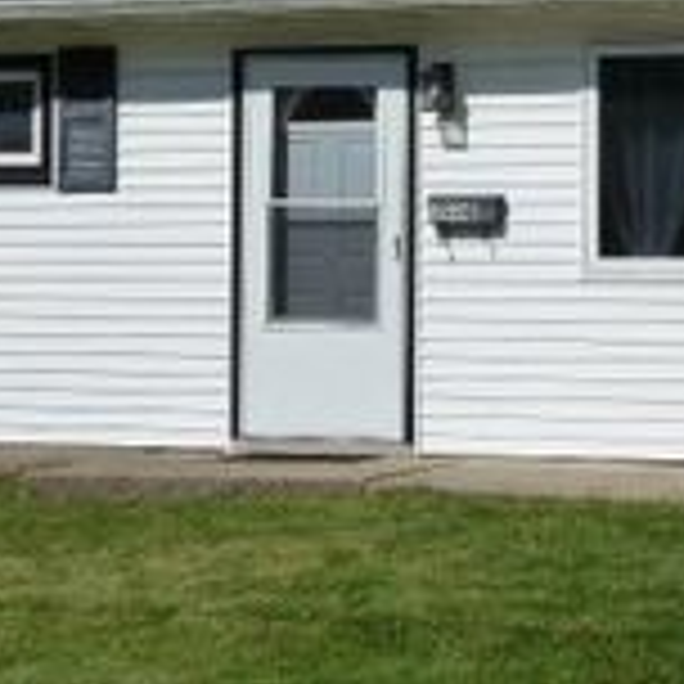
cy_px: 169
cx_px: 513
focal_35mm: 125
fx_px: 2794
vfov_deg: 13.9
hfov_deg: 13.9
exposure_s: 1/1600
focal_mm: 7.37
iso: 160
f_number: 4.5
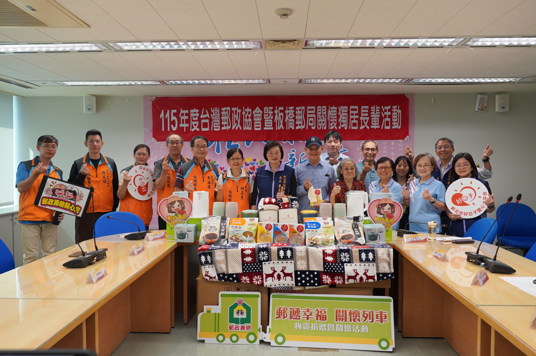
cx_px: 268
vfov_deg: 43.5
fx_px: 446
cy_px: 178
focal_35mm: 30
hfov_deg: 62.0
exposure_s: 1/160
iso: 640
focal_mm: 20
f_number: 4
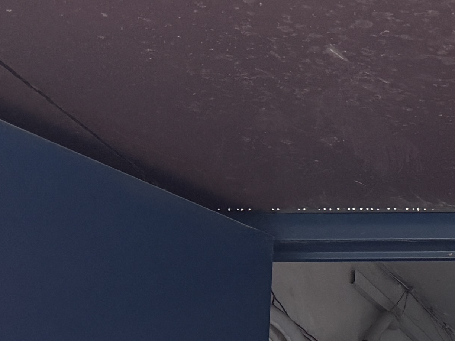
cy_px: 421
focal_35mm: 112
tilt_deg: +11.7
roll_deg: +1.4
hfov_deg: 14.3
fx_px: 1472
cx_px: 938
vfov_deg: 12.9
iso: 200
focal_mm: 6.76
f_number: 1.78
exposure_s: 1/88
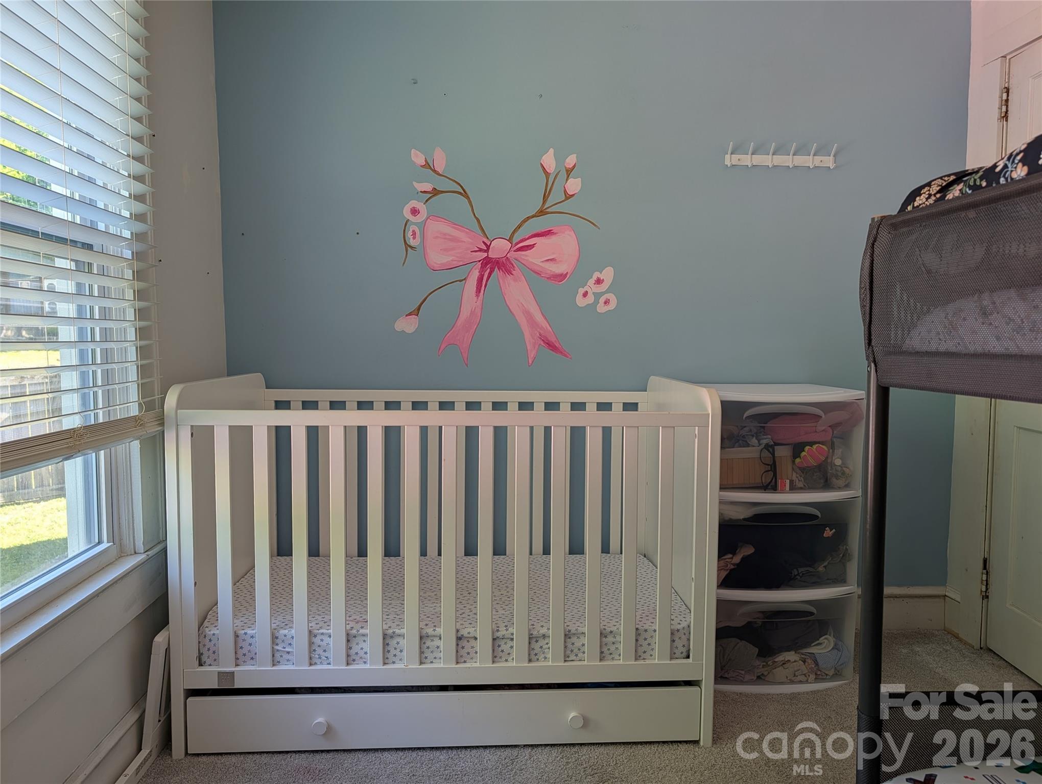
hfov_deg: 71.5
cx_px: 521
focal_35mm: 24
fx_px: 723
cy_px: 392
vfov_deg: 56.9
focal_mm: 6.9
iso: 21
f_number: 1.68
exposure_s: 1/32.7
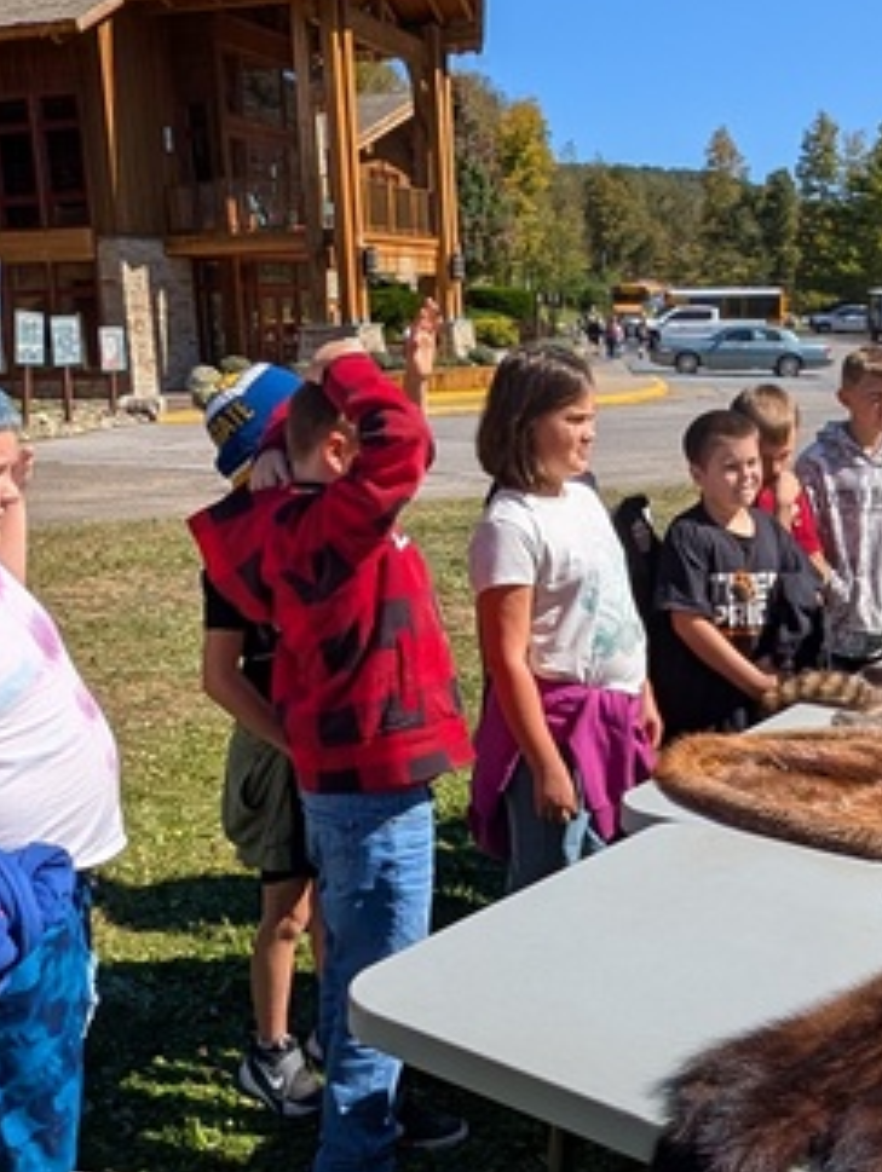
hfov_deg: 37.6
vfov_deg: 48.8
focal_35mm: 38
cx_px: 554
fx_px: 1288
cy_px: 649
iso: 57
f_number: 1.7
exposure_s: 1/3906
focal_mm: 2.02
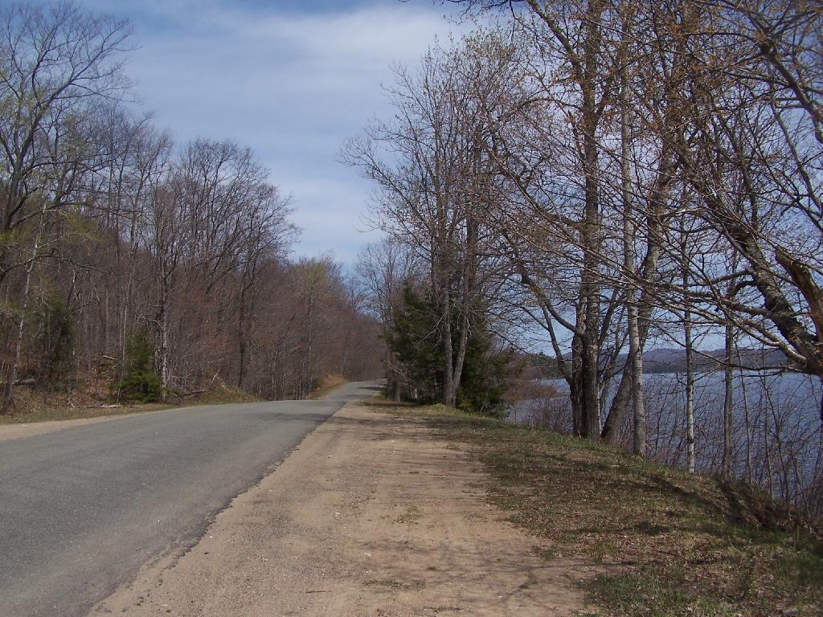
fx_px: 903
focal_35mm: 38
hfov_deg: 49.0
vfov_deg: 37.7
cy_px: 308
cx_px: 412
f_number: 5.6
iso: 80
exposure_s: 1/640
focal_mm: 6.3
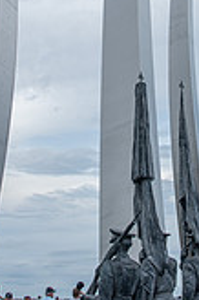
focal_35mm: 66
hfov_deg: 20.5
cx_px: 131
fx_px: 548
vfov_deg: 29.4
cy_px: 33
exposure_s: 1/160
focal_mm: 24
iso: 400
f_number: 10
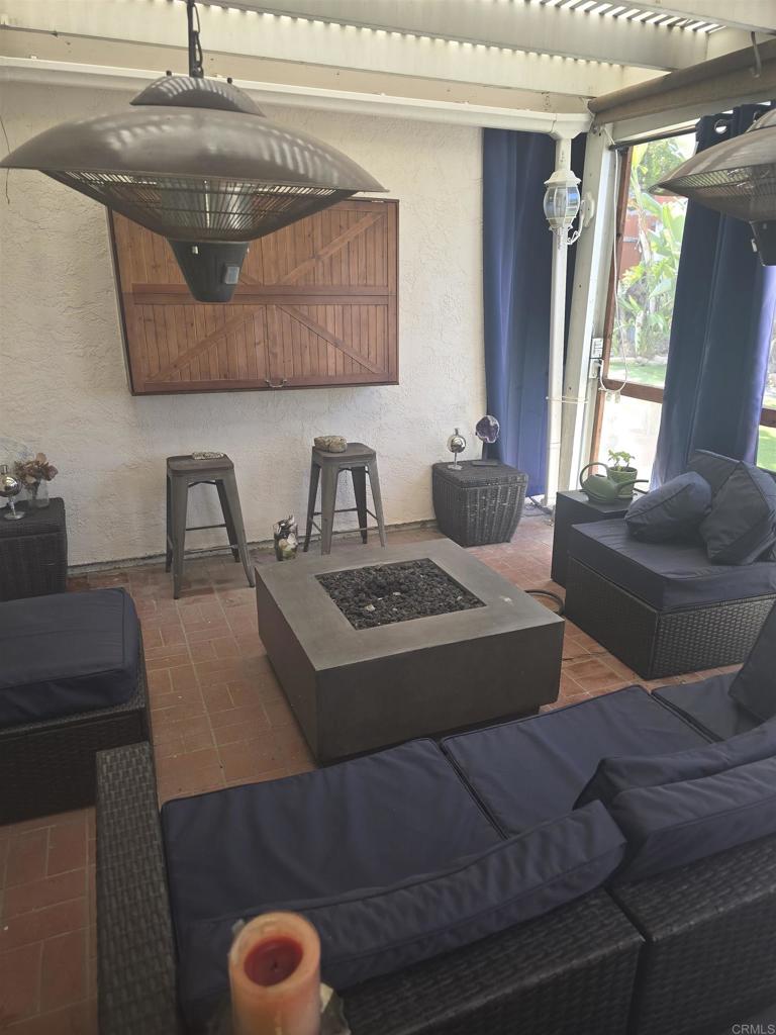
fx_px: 687
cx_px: 388
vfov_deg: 73.9
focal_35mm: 23
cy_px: 518
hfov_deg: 58.9
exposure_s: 1/60
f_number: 1.7
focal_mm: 6.3
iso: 50
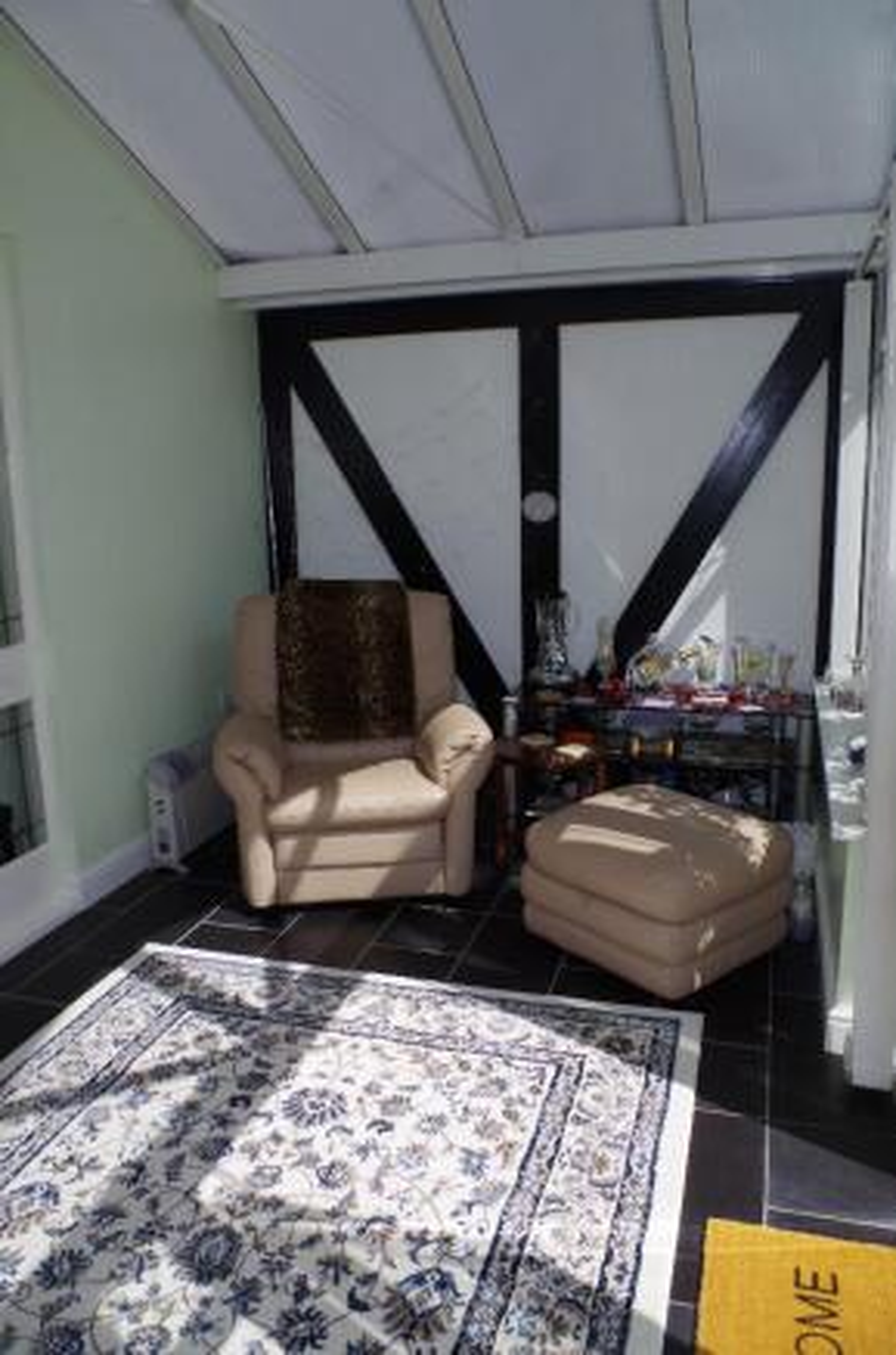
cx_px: 448
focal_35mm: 27
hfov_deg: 47.7
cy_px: 678
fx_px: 1014
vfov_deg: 67.5
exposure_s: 1/180
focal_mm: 18
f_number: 10
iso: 200
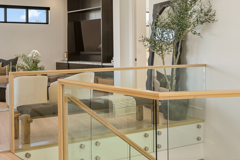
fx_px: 367
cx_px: 72
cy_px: 58
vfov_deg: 24.5
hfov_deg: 35.7
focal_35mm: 55
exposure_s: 1/5
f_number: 8
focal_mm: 35
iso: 160
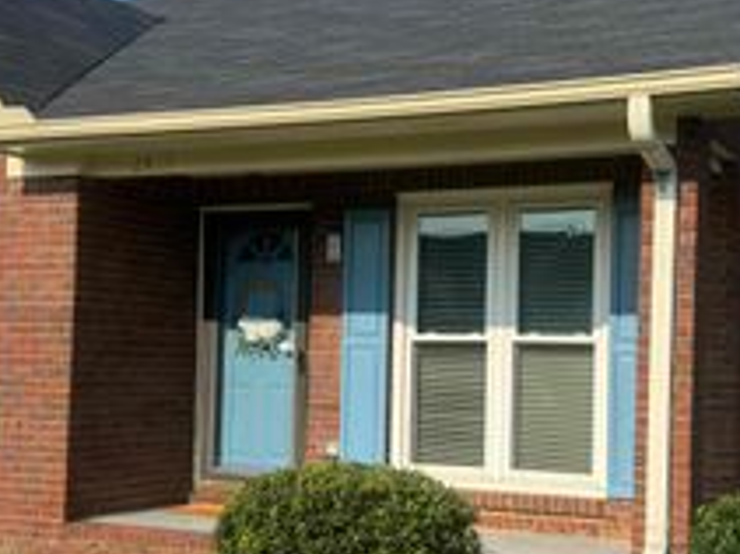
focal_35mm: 57
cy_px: 321
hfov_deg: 33.7
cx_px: 452
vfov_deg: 25.6
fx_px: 1218
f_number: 1.78
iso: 80
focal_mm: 6.76
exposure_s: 1/3597
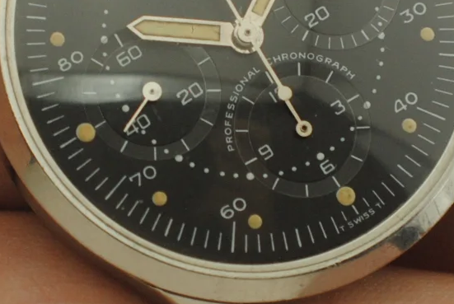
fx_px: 3659
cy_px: 42
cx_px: 226
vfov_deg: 4.8
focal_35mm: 290
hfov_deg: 7.1
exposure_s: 1/250
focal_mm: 55
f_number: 6.3
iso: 400
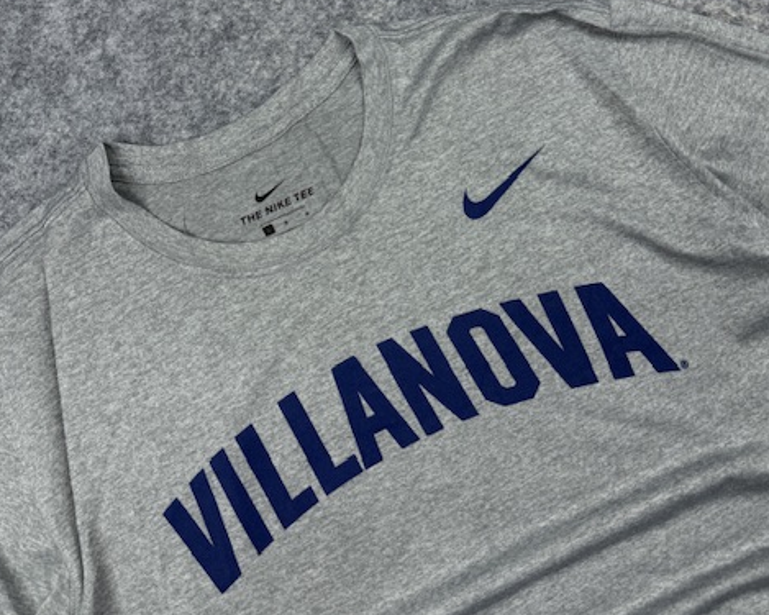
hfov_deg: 55.7
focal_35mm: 32
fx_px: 728
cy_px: 238
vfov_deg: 45.5
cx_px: 382
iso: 64
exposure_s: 1/235
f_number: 1.78
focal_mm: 6.76
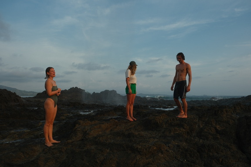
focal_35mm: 27
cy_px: 84
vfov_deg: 47.9
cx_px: 126
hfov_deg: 67.4
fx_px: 188
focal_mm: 18
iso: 125
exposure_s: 1/200
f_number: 5.6
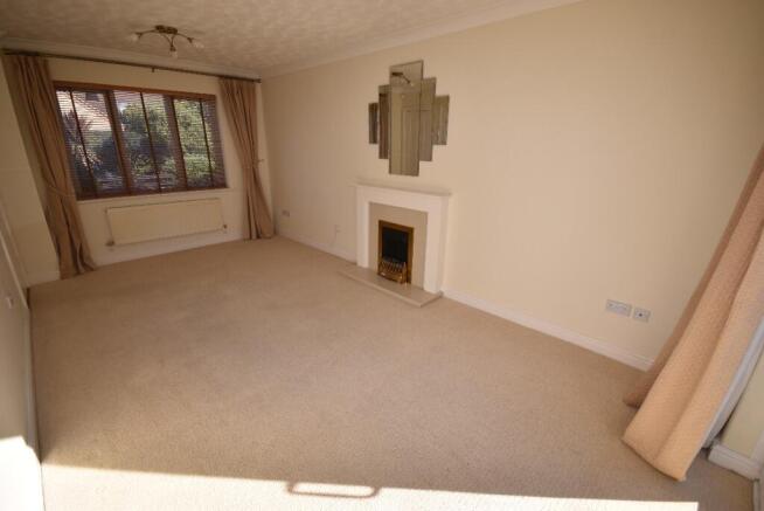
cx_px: 382
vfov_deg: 77.4
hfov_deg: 100.4
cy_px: 256
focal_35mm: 15
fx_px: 319
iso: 160
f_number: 6.3
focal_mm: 10
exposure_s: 1/160
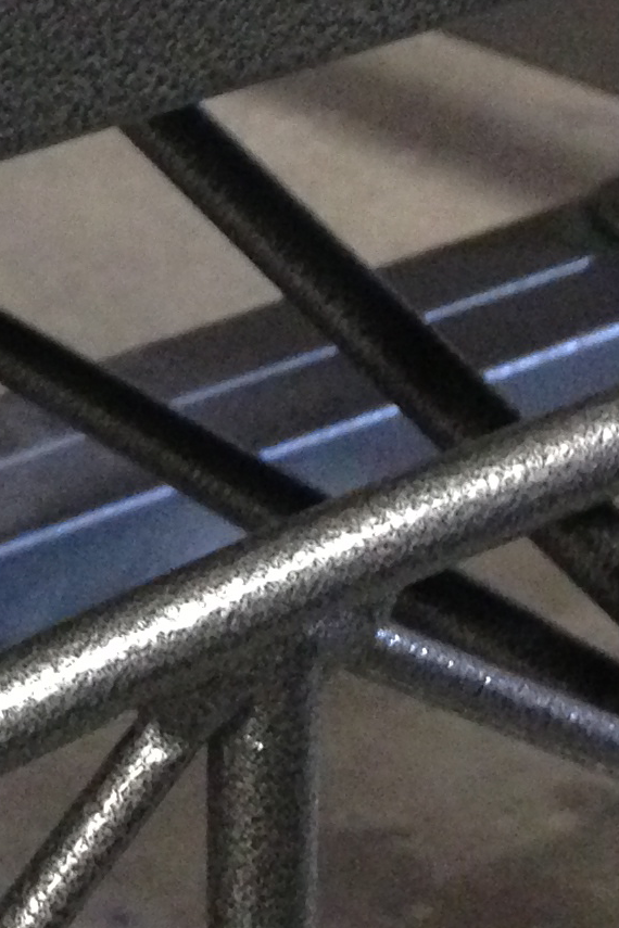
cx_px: -820
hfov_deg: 9.4
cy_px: 298
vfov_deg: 15.6
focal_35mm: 131
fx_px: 3378
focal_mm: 4.13
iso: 400
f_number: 2.4
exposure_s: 1/15
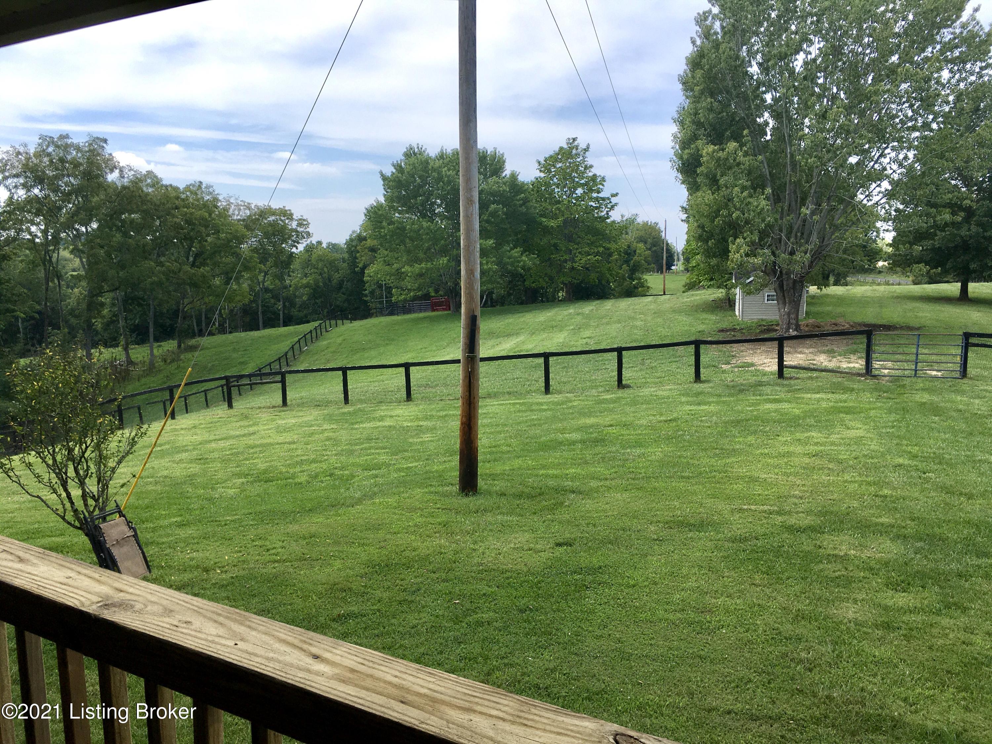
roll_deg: +1.0
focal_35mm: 29
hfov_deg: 61.7
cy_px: 372
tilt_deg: -7.9
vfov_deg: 48.2
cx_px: 496
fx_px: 831
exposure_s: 1/1148
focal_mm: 4.15
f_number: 2.2
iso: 25
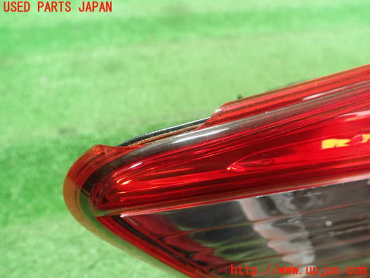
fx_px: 321
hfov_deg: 60.0
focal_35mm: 30
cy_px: 139
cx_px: 185
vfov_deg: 46.8
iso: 800
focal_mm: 5.5
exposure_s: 1/100
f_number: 2.3
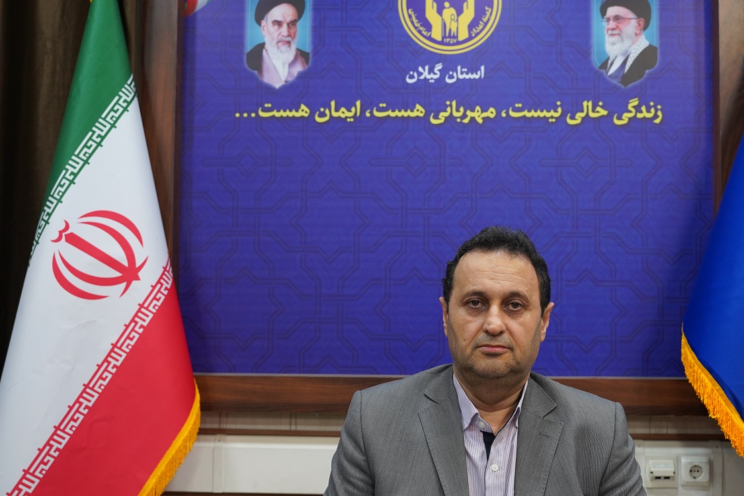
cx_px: 433
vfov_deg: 33.4
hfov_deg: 48.3
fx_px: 827
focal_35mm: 40
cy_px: 272
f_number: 4
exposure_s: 1/160
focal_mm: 30
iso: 1250
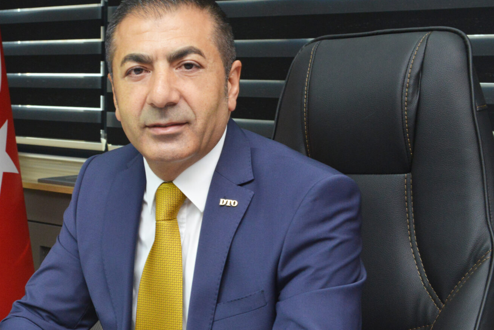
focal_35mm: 74
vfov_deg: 18.4
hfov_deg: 26.9
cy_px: 215
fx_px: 1016
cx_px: 109
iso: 1600
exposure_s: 1/60
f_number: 9
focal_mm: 38
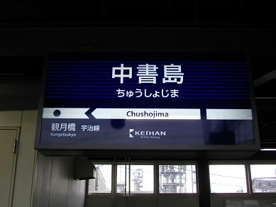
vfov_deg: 36.0
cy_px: 104
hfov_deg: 46.8
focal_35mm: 40
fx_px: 319
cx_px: 138
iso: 102
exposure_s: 1/125
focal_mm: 7.1
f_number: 3.2
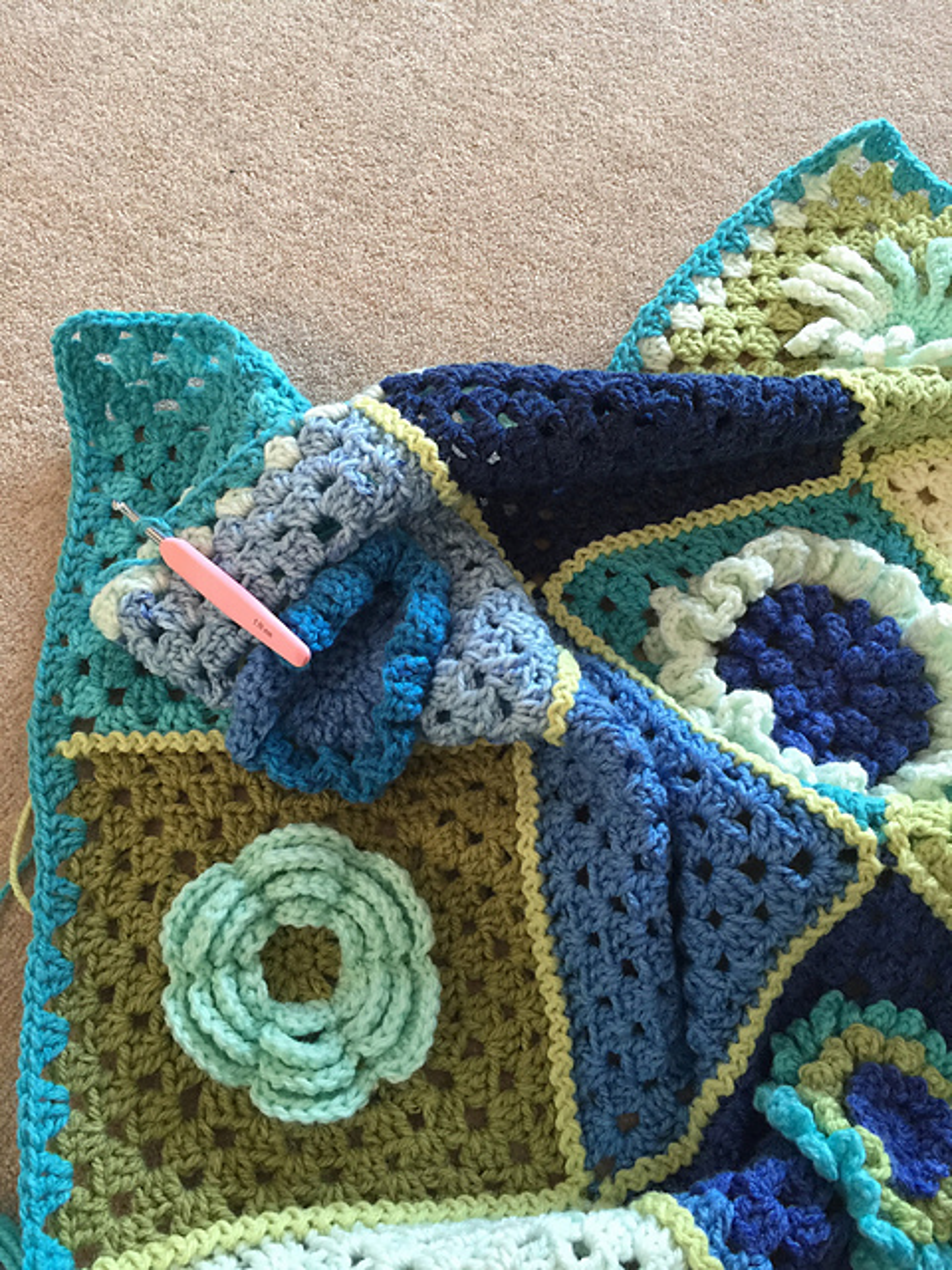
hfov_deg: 48.2
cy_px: 635
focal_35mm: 29
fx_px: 1063
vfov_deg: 61.7
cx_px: 476
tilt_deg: -67.1
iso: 100
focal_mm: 4.15
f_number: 2.2
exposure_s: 1/17
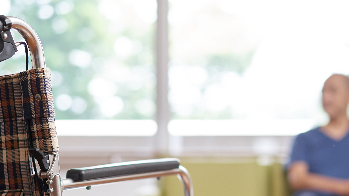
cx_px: 179
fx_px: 870
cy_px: 174
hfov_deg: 22.7
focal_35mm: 94
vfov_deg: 12.8
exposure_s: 1/250
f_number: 2
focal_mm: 55
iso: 200
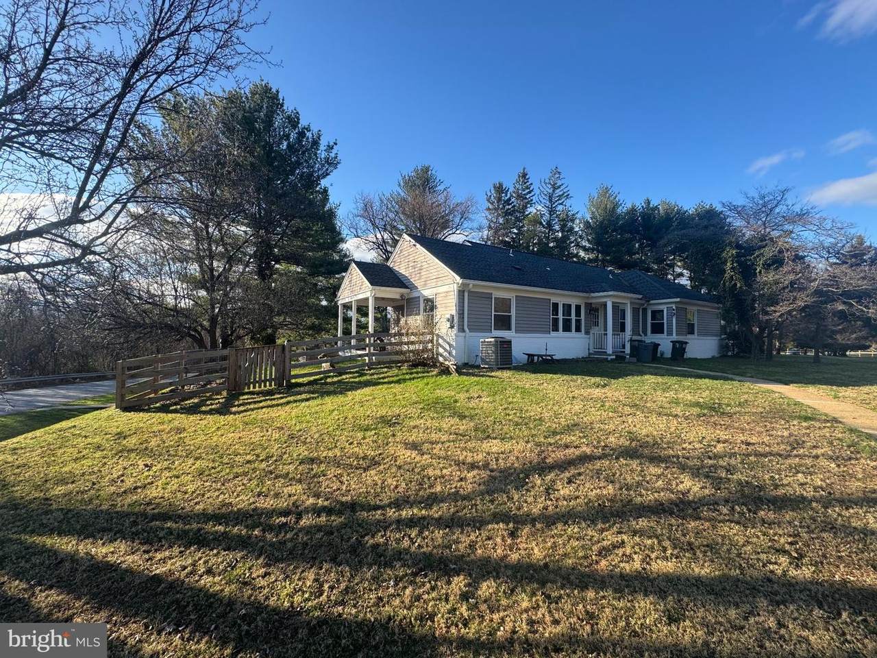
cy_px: 329
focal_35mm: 14
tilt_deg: +1.5
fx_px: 355
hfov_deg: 102.1
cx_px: 438
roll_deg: -0.6
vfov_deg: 85.7
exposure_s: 1/569
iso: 40
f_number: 2.2
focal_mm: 2.22
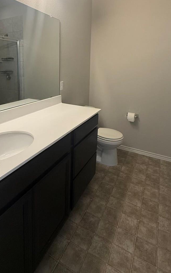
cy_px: 87
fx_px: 164
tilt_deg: -6.4
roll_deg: -0.9
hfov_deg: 54.9
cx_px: 75
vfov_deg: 76.7
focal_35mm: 22
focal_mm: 2.22
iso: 320
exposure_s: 1/120
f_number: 2.2
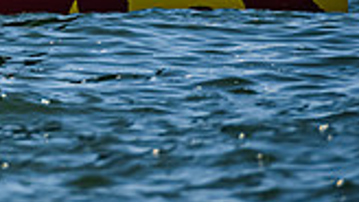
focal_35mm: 1866
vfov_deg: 0.6
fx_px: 17751
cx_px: -244
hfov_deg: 1.2
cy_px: -115
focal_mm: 400
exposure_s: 1/1600
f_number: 8
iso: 500
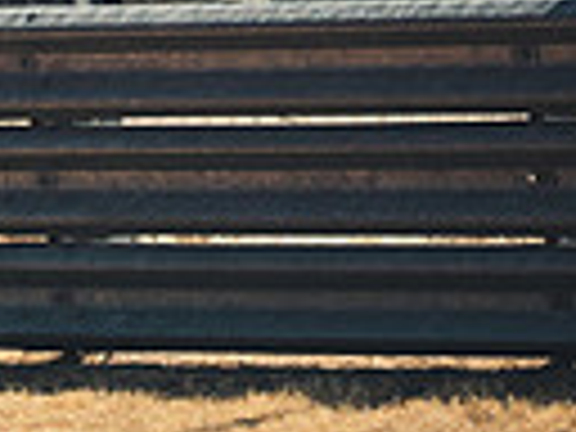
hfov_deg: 3.0
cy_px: 722
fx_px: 10849
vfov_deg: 2.3
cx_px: -688
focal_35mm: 652
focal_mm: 100
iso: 1250
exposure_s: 1/4000
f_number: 4.5
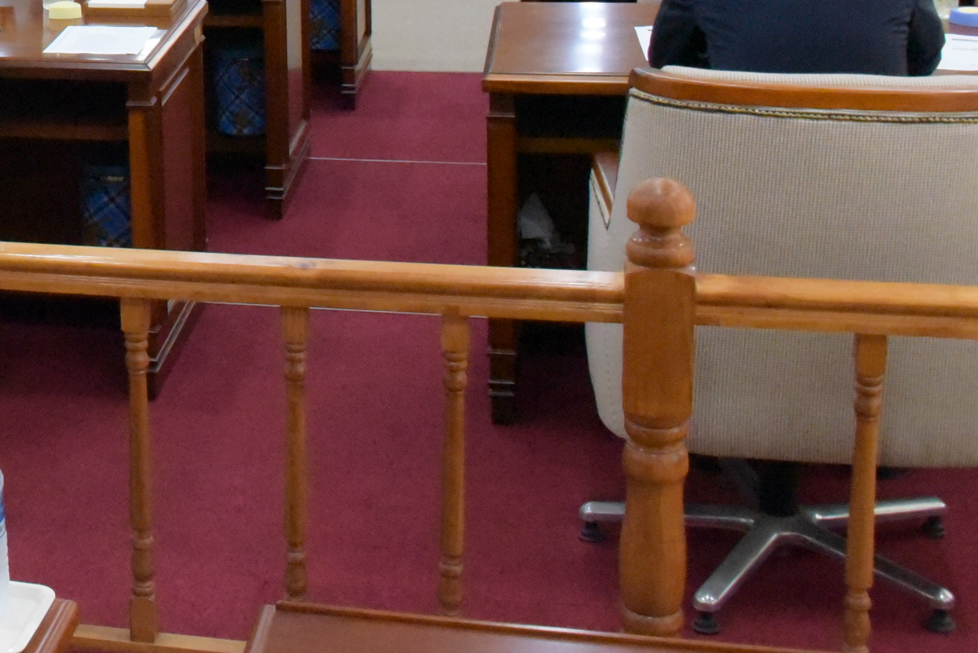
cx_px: -170
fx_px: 2147
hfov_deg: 23.6
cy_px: -149
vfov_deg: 16.5
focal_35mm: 79
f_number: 13
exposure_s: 1/160
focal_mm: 28
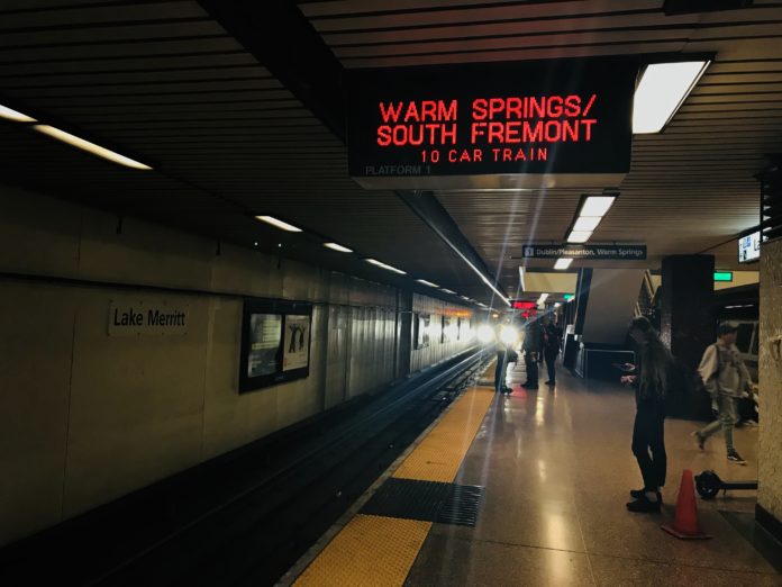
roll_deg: -2.5
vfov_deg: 49.7
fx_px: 633
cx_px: 391
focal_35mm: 28
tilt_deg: +2.7
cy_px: 294
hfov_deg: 63.4
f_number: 1.8
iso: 50
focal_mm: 3.99
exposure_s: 1/15
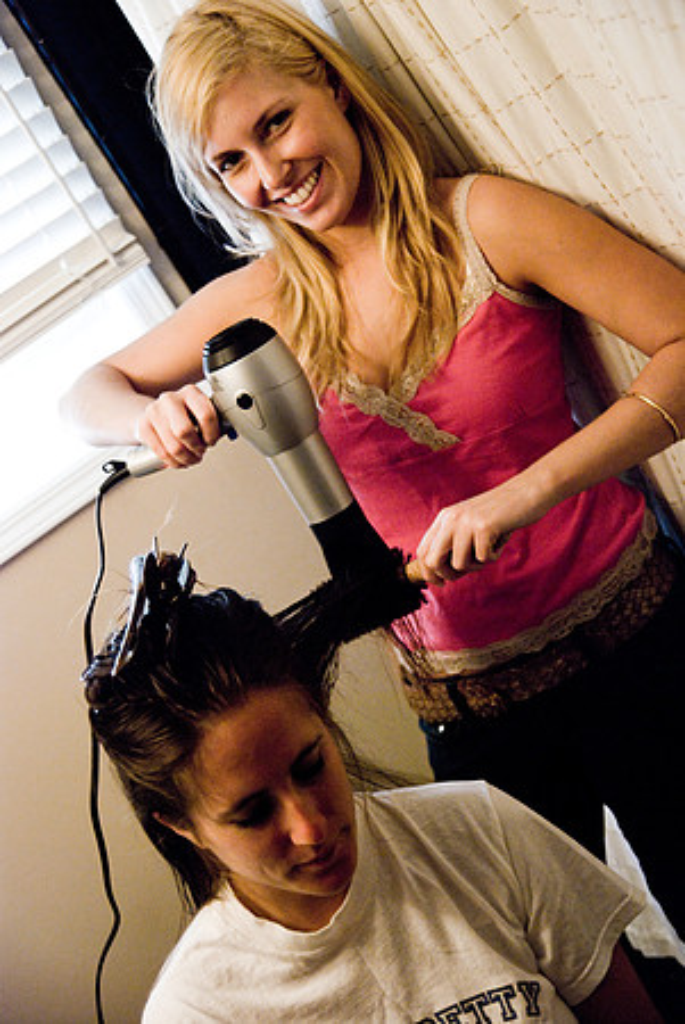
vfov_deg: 37.8
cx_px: 342
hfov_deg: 25.8
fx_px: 1495
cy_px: 512
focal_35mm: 52
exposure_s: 1/60
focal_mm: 35
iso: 400
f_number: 2.8
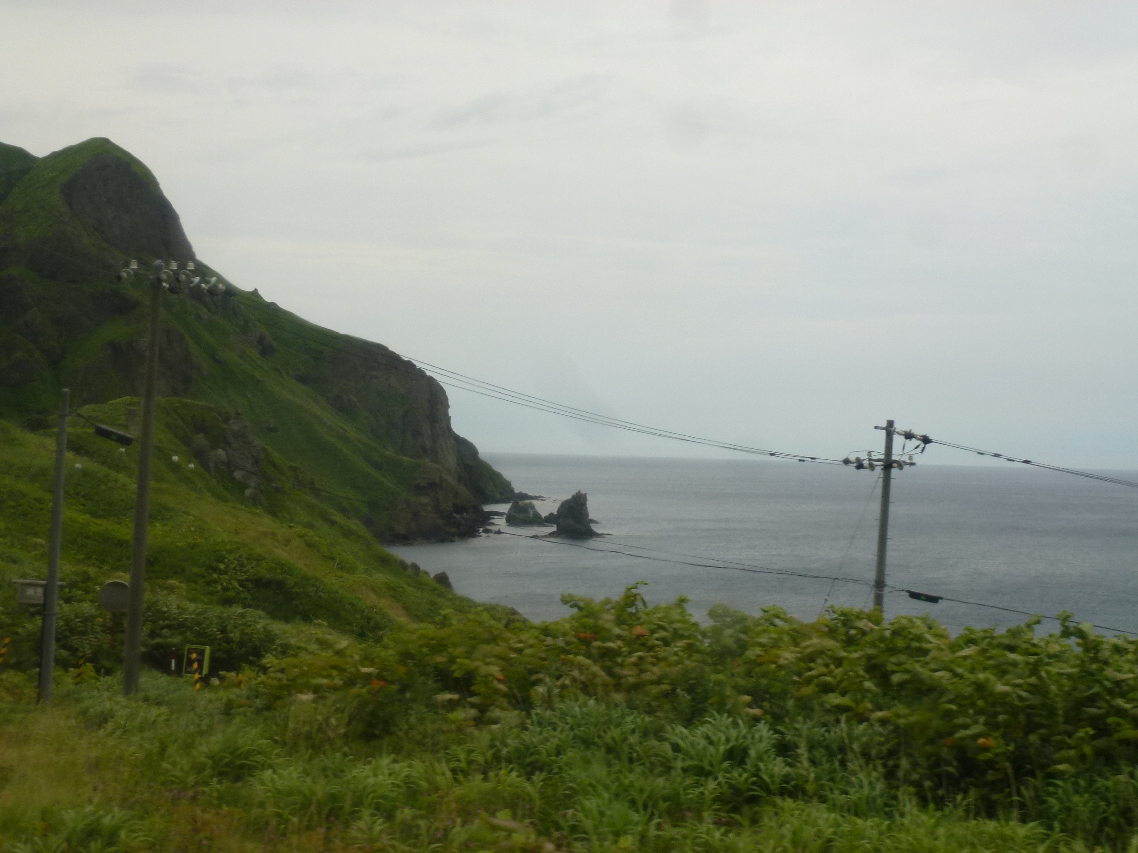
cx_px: 569
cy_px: 426
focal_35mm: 49
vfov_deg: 29.7
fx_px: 1611
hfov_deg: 38.9
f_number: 4.1
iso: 125
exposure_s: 1/320
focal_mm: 8.7
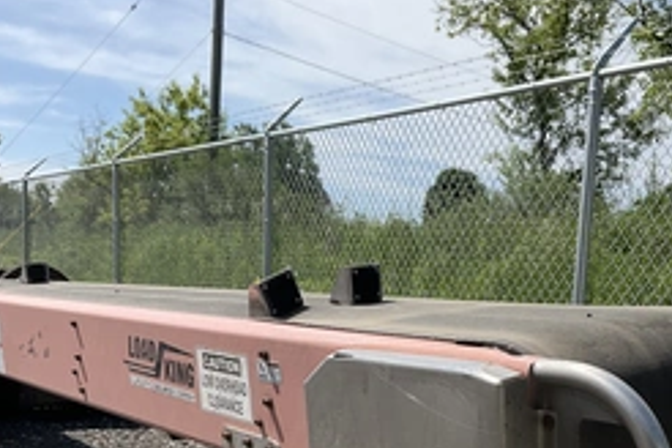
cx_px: 391
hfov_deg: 40.2
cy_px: 404
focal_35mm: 49
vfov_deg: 26.6
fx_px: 915
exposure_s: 1/1626
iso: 25
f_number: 1.8
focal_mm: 3
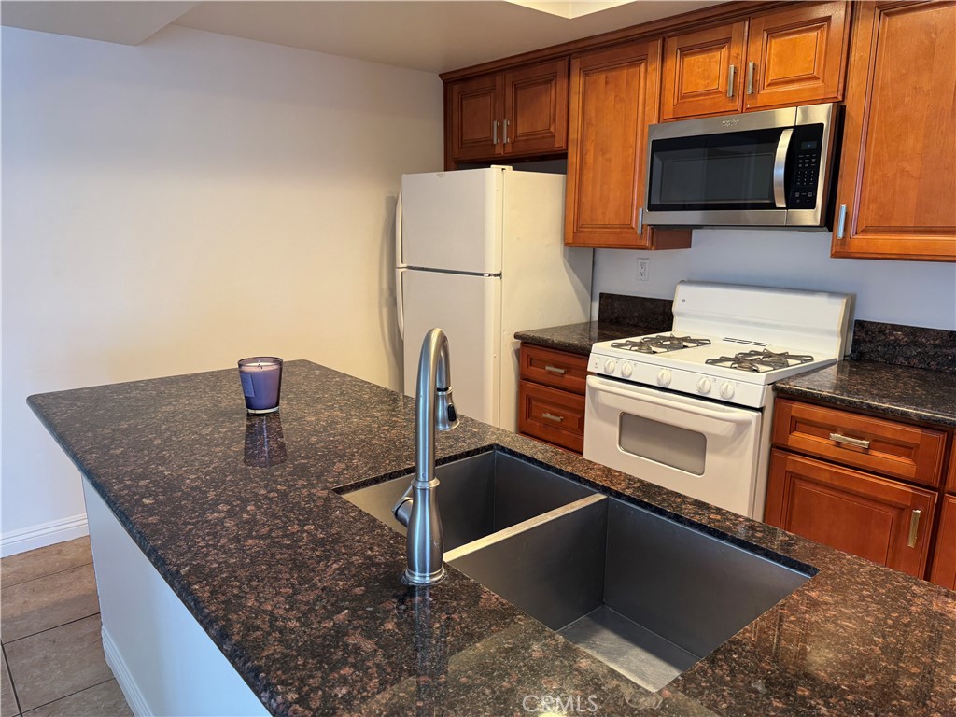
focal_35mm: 24
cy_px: 358
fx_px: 663
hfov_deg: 71.6
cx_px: 478
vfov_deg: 56.8
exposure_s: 1/120
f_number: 1.78
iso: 160
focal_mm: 6.76
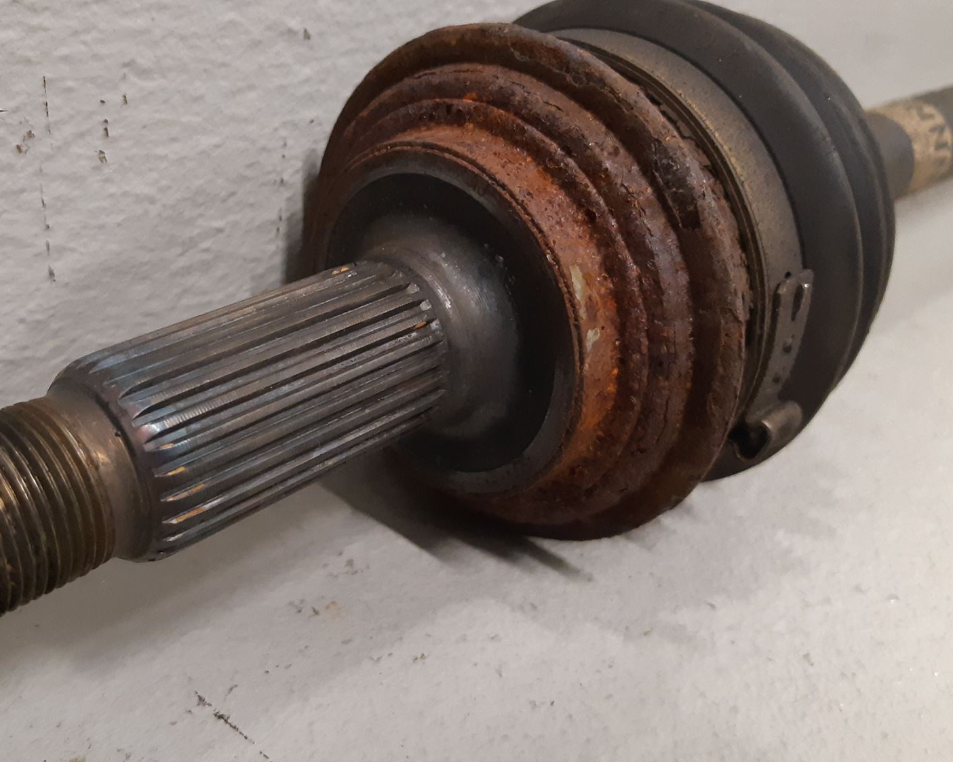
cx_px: 351
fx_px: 1044
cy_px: 369
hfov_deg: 48.6
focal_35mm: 37
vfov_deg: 40.1
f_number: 1.7
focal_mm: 3.93
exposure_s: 1/50
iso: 320
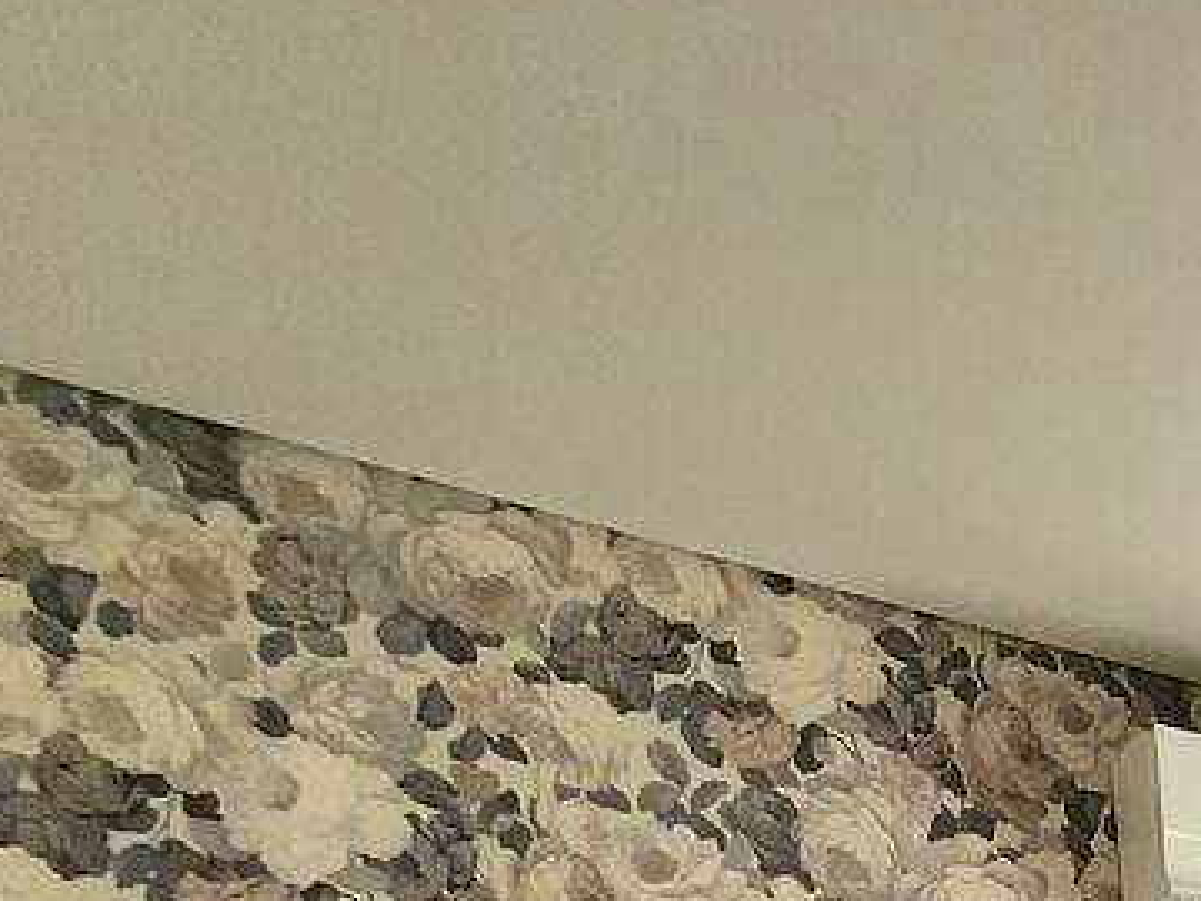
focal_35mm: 52
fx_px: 1804
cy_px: 1759
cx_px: 2219
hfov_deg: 21.5
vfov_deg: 18.8
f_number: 2.2
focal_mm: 2.2
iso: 50
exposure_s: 1/625
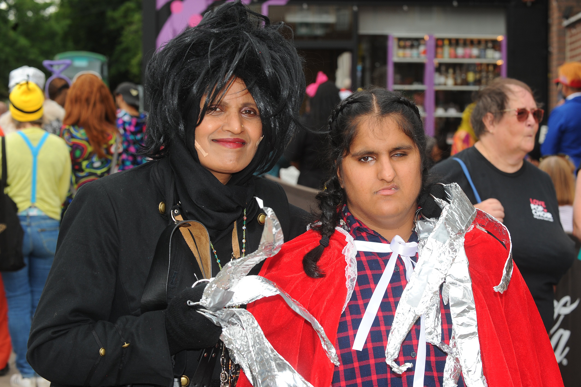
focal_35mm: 75
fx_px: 1210
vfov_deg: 18.2
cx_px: 290
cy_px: 194
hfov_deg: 27.0
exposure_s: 1/250
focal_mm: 75
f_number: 7.1
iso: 320
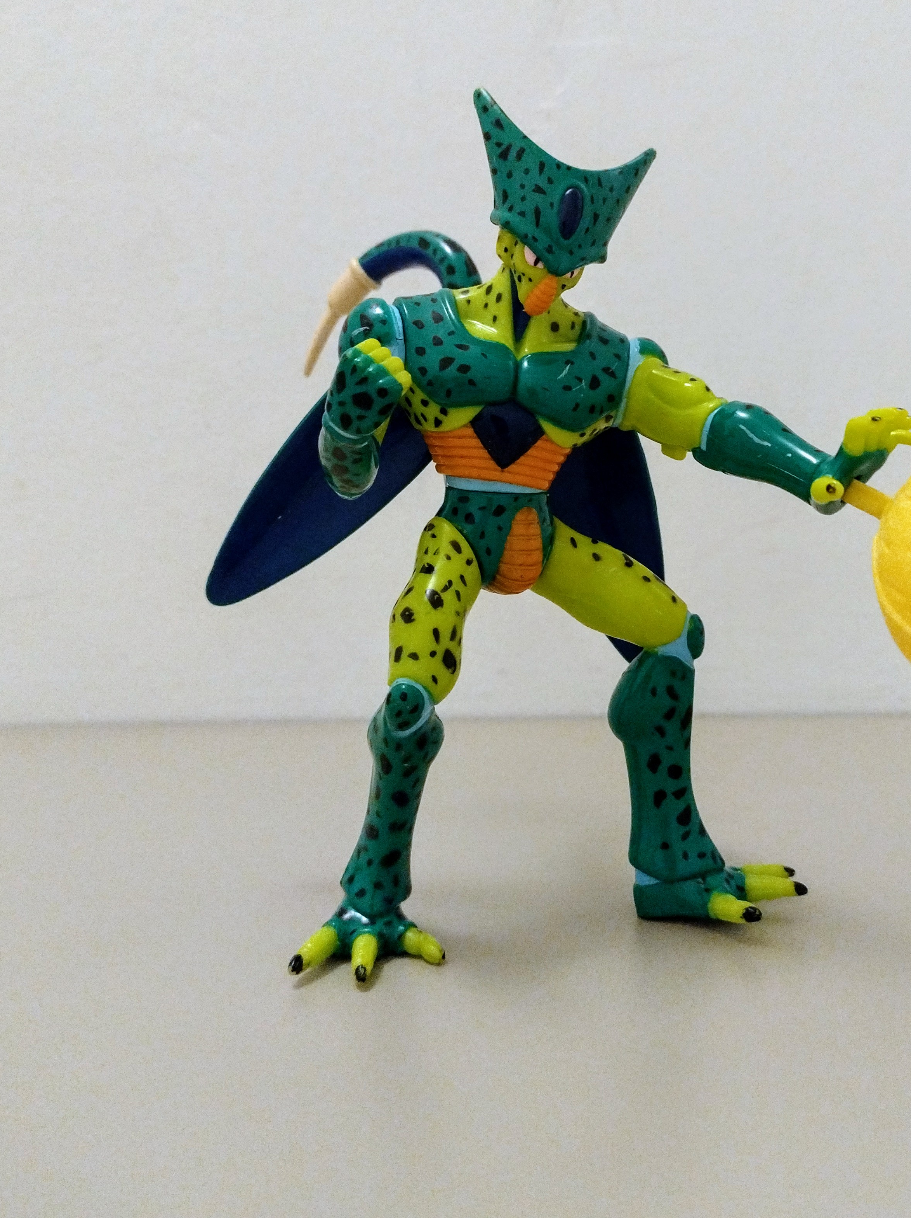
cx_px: 586
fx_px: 1300
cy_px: 509
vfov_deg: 50.0
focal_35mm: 37
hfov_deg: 38.3
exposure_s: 1/33.3
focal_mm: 4.71
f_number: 1.7
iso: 2547
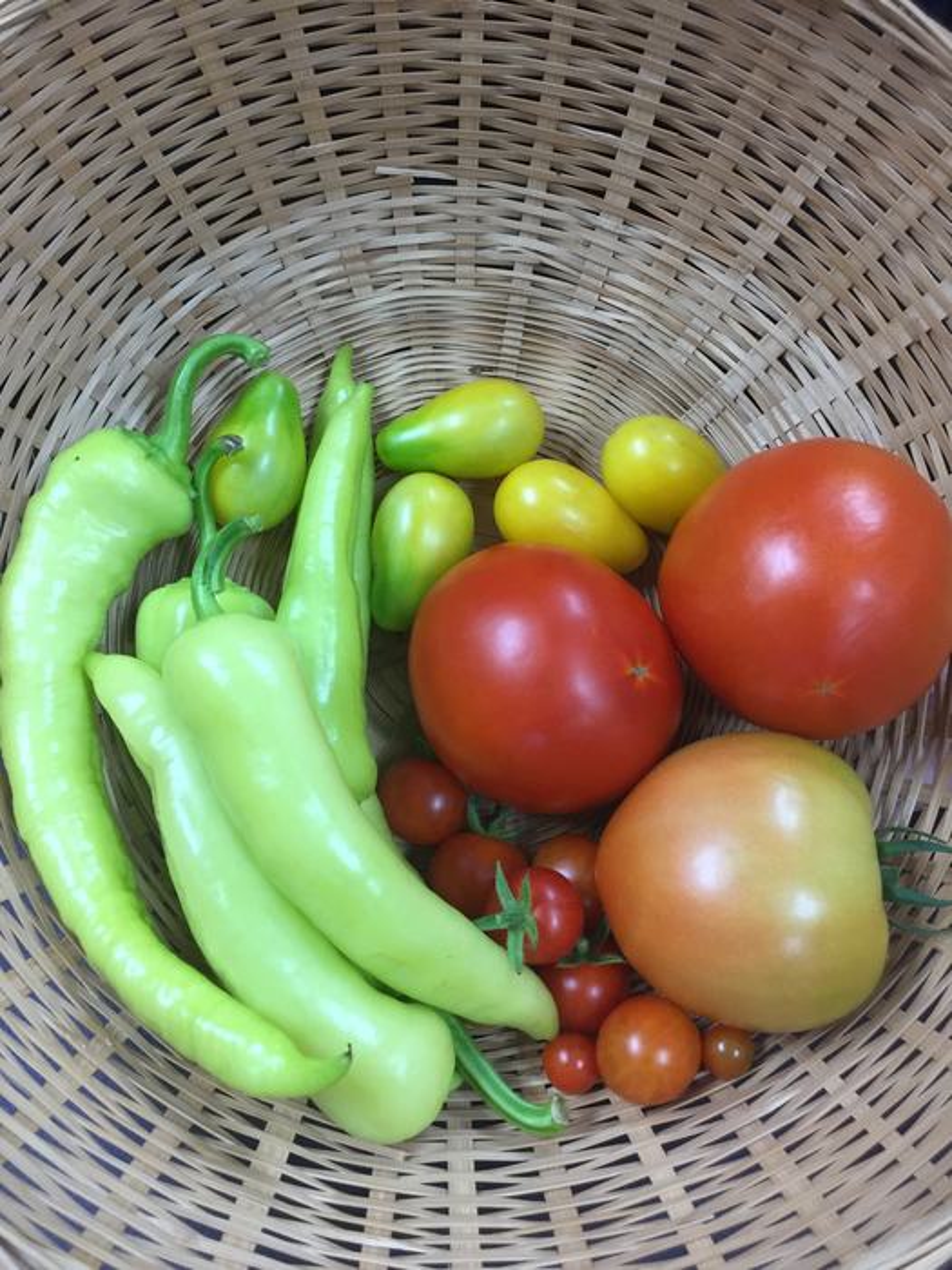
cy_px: 635
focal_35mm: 29
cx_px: 476
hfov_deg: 48.2
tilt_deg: -62.5
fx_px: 1063
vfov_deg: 61.7
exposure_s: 1/30
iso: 100
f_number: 2.2
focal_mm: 4.15
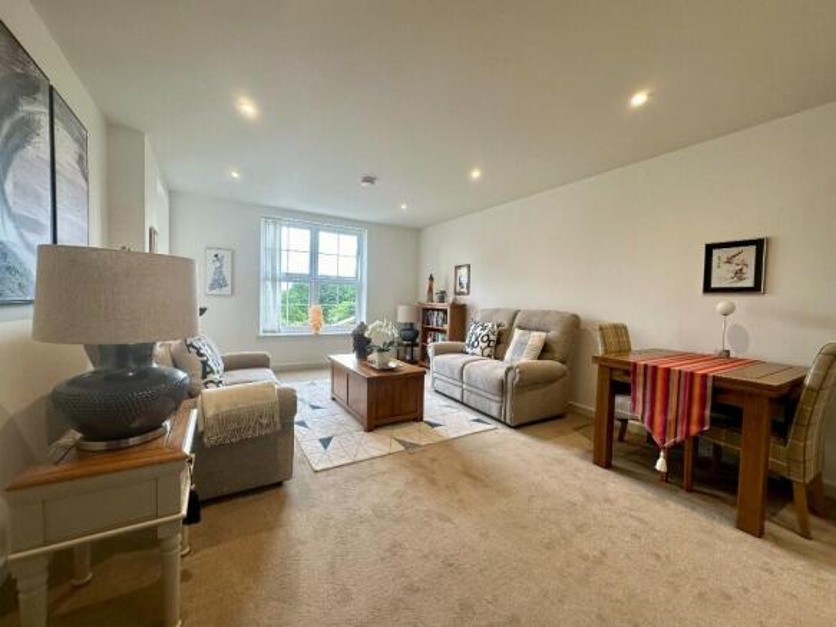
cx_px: 418
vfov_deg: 85.7
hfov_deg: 102.1
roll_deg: -1.0
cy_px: 314
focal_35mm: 14
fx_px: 338
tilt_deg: -1.9
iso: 100
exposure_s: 1/100
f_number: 2.2
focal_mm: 2.22
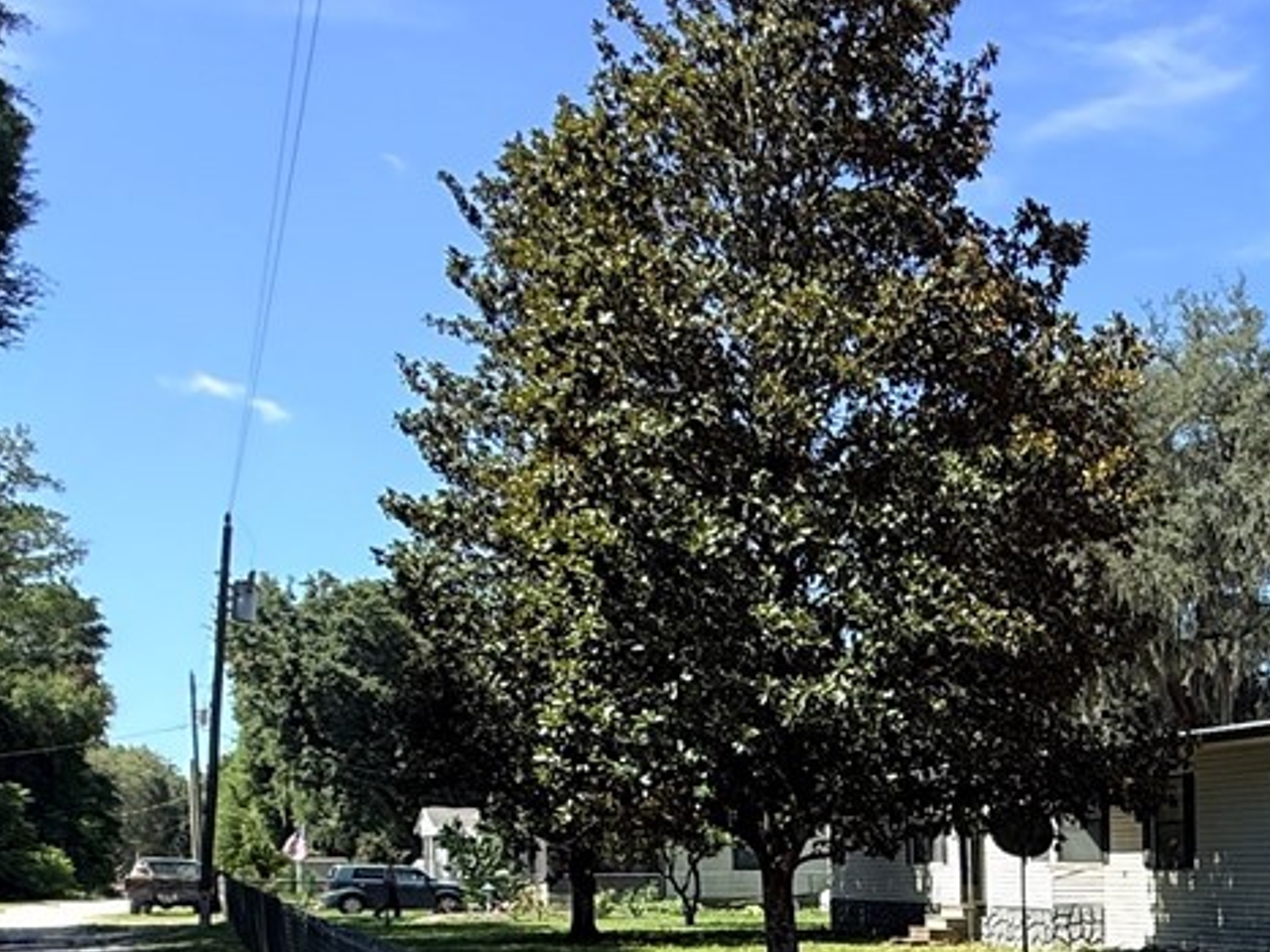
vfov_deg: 27.7
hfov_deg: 33.8
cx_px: 1439
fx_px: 1761
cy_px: 1044
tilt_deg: -5.7
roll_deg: -1.0
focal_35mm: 48
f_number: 2.2
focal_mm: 2.22
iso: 50
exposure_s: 1/1068
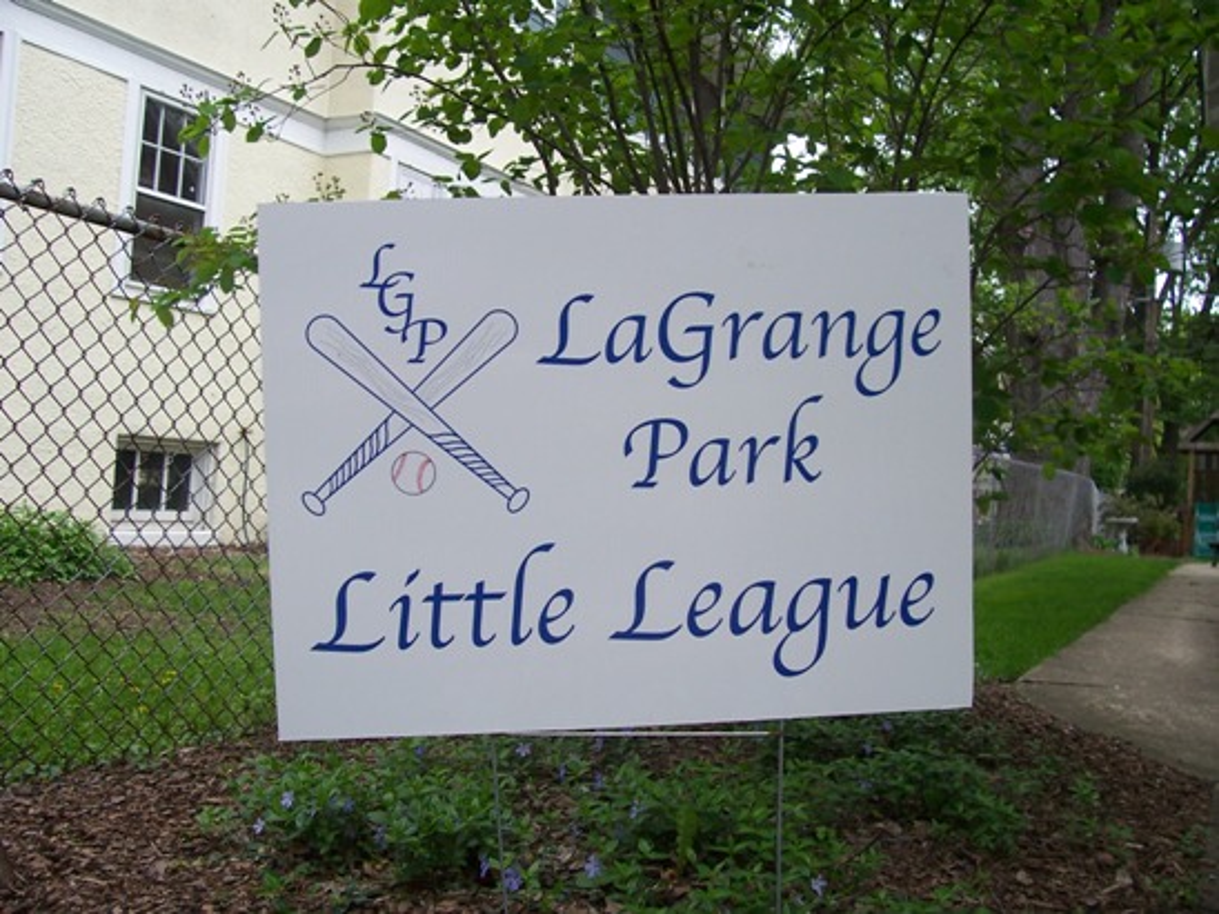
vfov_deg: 41.8
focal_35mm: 34
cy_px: 457
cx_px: 610
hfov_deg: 54.0
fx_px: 1197
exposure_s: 1/90
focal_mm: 5.6
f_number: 2.7
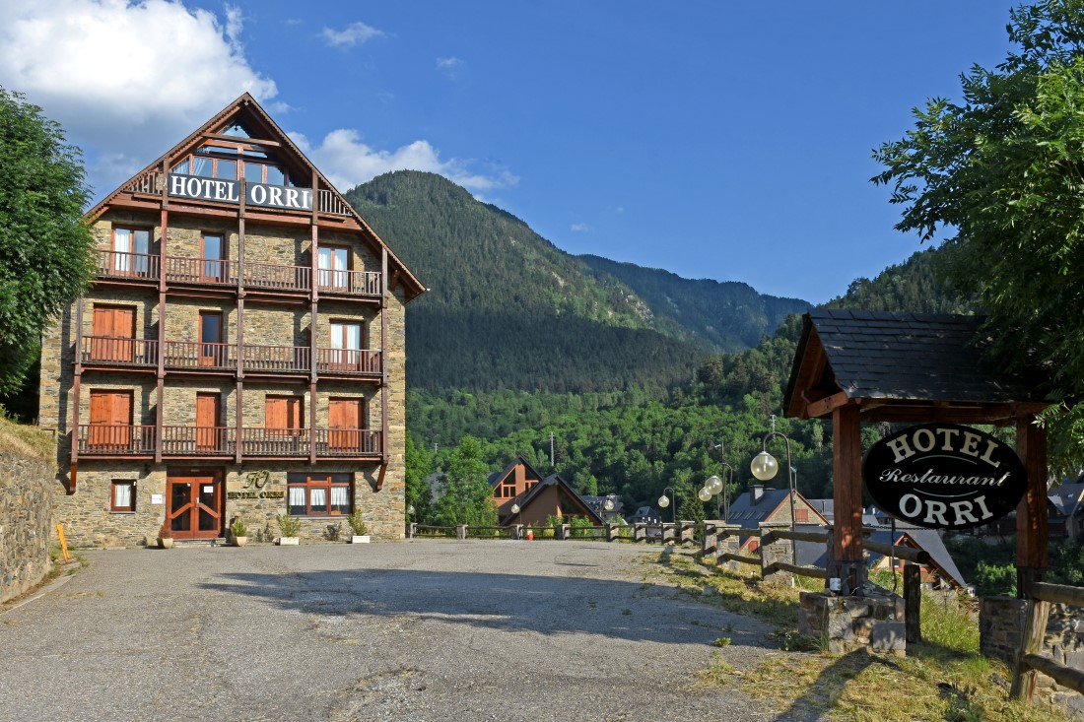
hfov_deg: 61.9
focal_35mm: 30
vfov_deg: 43.6
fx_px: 903
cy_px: 361
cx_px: 542
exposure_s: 1/125
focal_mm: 20
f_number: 11
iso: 100
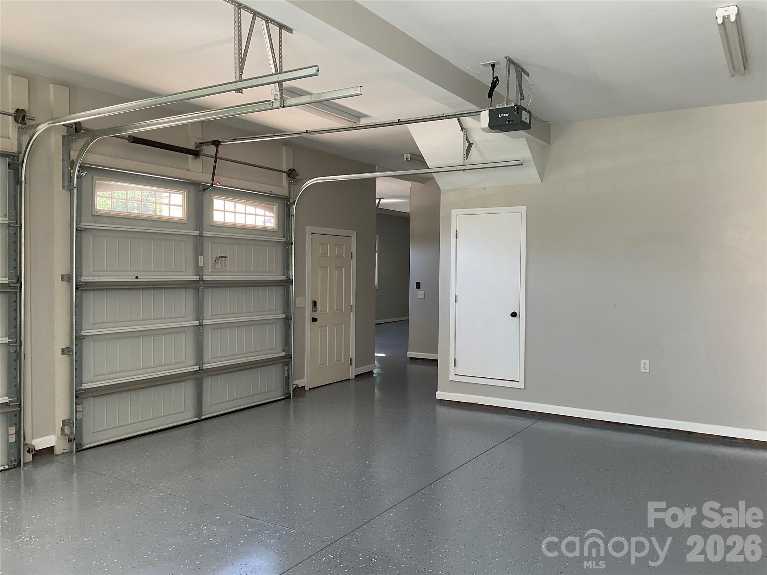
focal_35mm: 29
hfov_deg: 61.7
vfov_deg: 48.2
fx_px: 643
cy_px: 288
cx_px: 384
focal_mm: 3
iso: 40
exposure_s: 1/60
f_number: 1.8
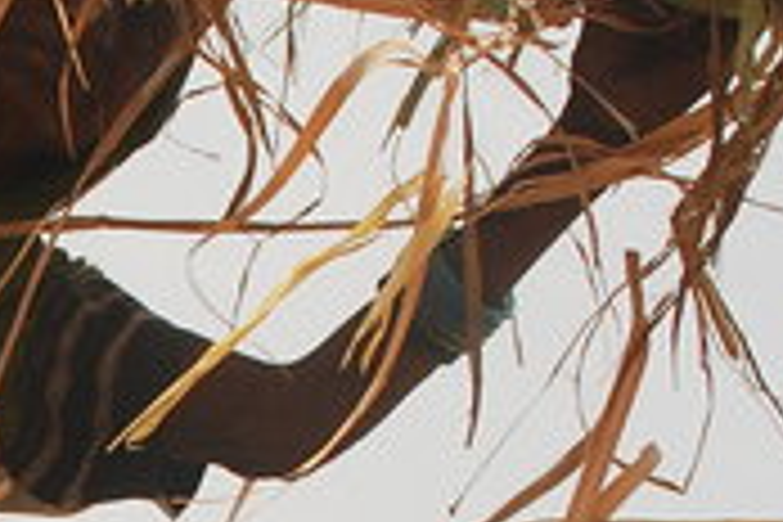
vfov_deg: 8.5
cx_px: -140
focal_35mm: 159
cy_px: 637
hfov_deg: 12.6
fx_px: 3458
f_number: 9
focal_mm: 18
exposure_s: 1/200
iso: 100
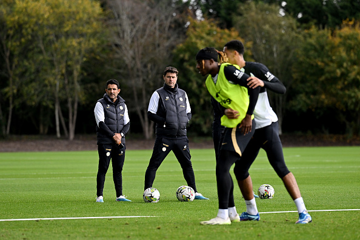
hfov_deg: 10.3
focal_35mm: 200
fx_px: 2000
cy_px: 120
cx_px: 180
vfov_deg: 6.9
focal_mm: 200
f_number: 4
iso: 800
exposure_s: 1/1600
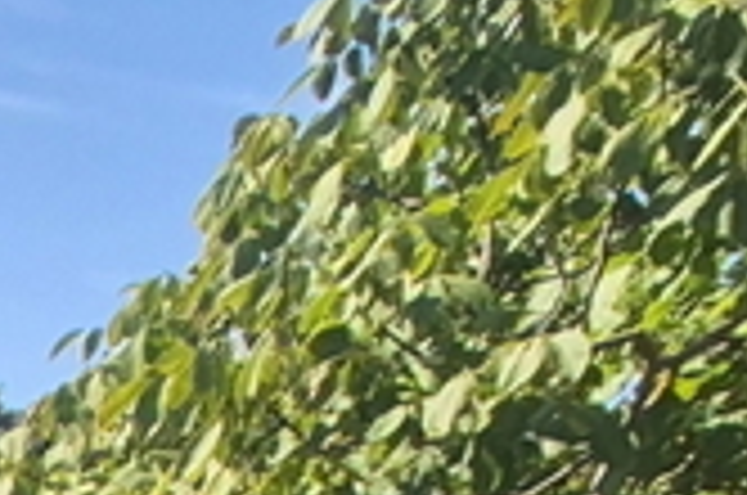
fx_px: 2030
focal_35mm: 98
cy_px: 1804
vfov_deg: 8.8
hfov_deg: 12.4
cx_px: -1332
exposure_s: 1/1060
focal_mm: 2.2
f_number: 2.2
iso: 50
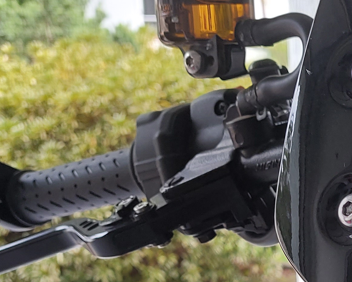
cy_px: 320
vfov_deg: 16.0
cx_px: 530
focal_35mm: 93
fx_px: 969
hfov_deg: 18.3
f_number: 1.8
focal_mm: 5.23
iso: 50
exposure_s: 1/50
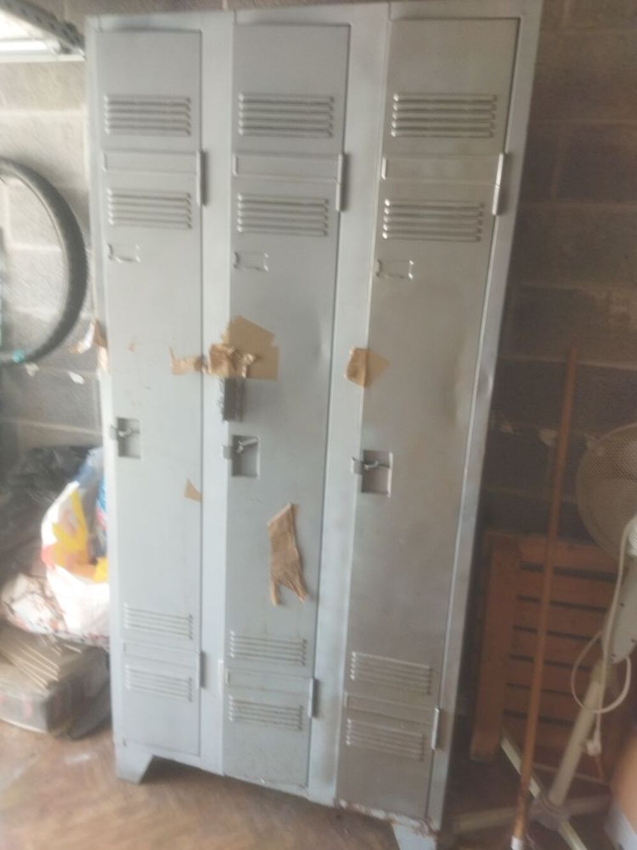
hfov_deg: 51.4
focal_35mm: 27
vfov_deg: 65.3
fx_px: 662
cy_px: 425
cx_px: 318
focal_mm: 4.71
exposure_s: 1/50
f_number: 1.79
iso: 149
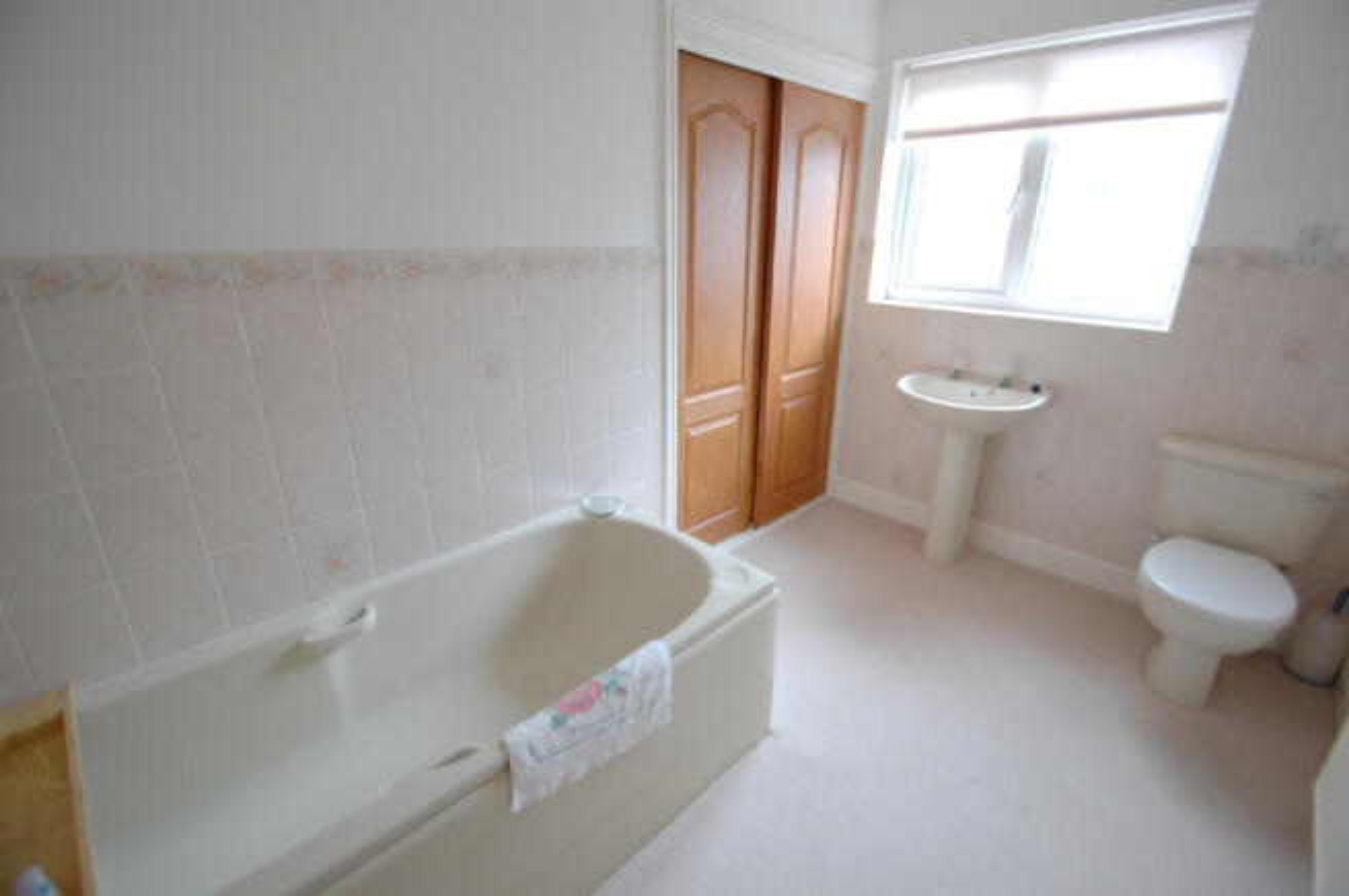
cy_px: 448
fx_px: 562
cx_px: 674
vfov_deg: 77.2
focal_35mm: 15
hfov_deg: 100.4
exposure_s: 1/20
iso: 800
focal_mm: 10
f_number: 3.5
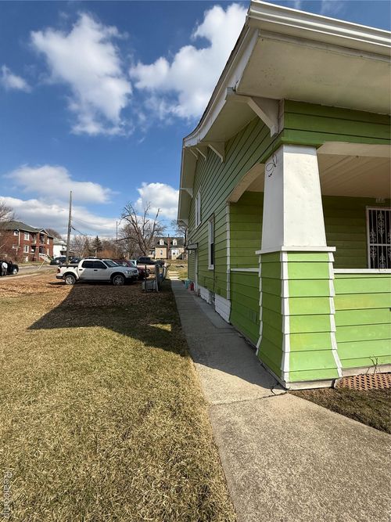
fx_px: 211
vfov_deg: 102.1
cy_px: 261
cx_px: 196
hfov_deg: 85.7
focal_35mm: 14
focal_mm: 2.22
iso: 50
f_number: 2.2
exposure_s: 1/1698
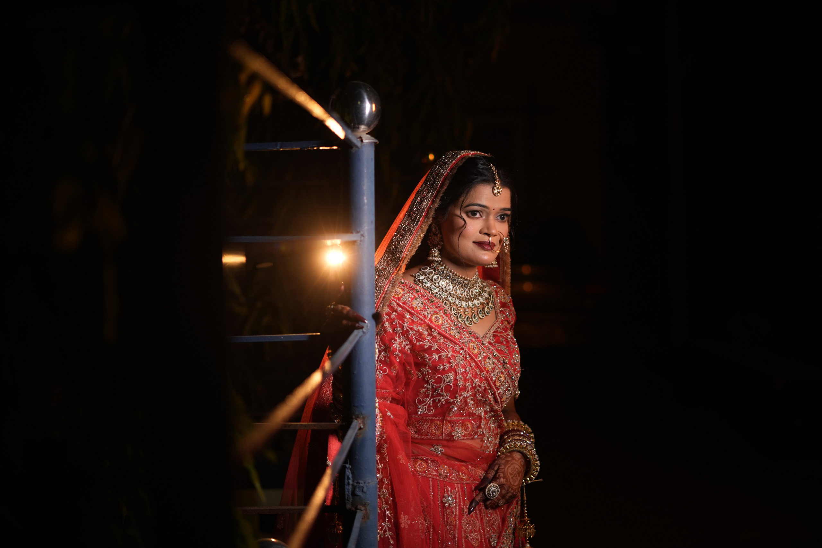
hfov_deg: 39.6
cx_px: 411
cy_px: 274
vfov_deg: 27.0
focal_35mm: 50
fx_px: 1142
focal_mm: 50
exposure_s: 1/160
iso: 200
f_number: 1.8
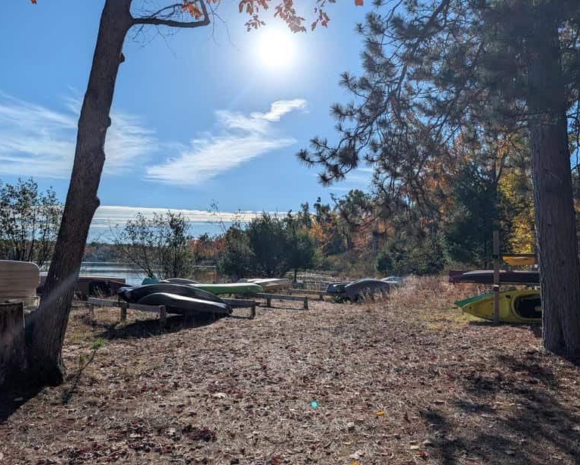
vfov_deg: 55.0
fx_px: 446
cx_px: 293
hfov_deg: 66.0
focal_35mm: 26
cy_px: 235
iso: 21
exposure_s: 1/3759
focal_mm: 6.9
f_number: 1.7
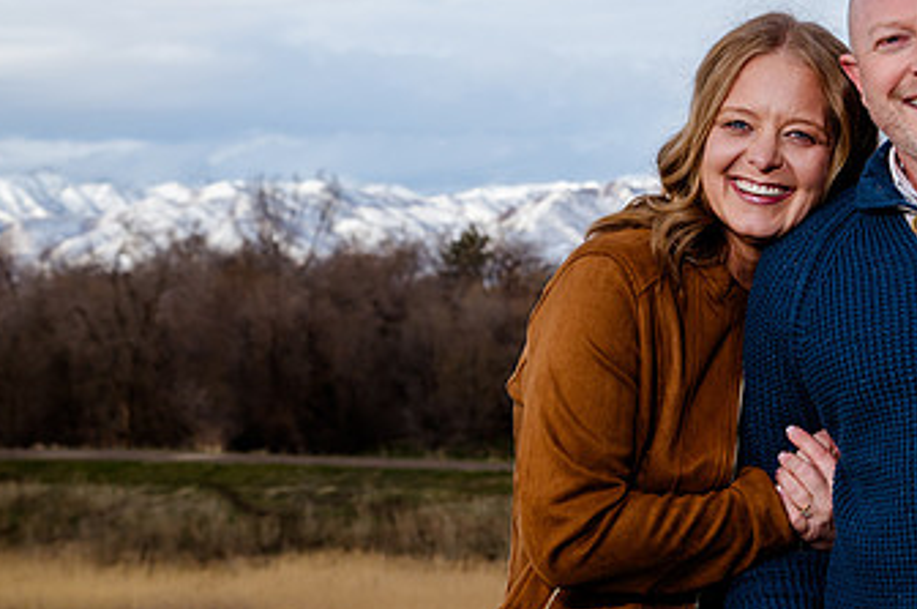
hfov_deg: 16.9
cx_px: 663
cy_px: 104
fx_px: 3078
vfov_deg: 11.2
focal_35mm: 121
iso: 250
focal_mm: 70
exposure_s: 1/200
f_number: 9
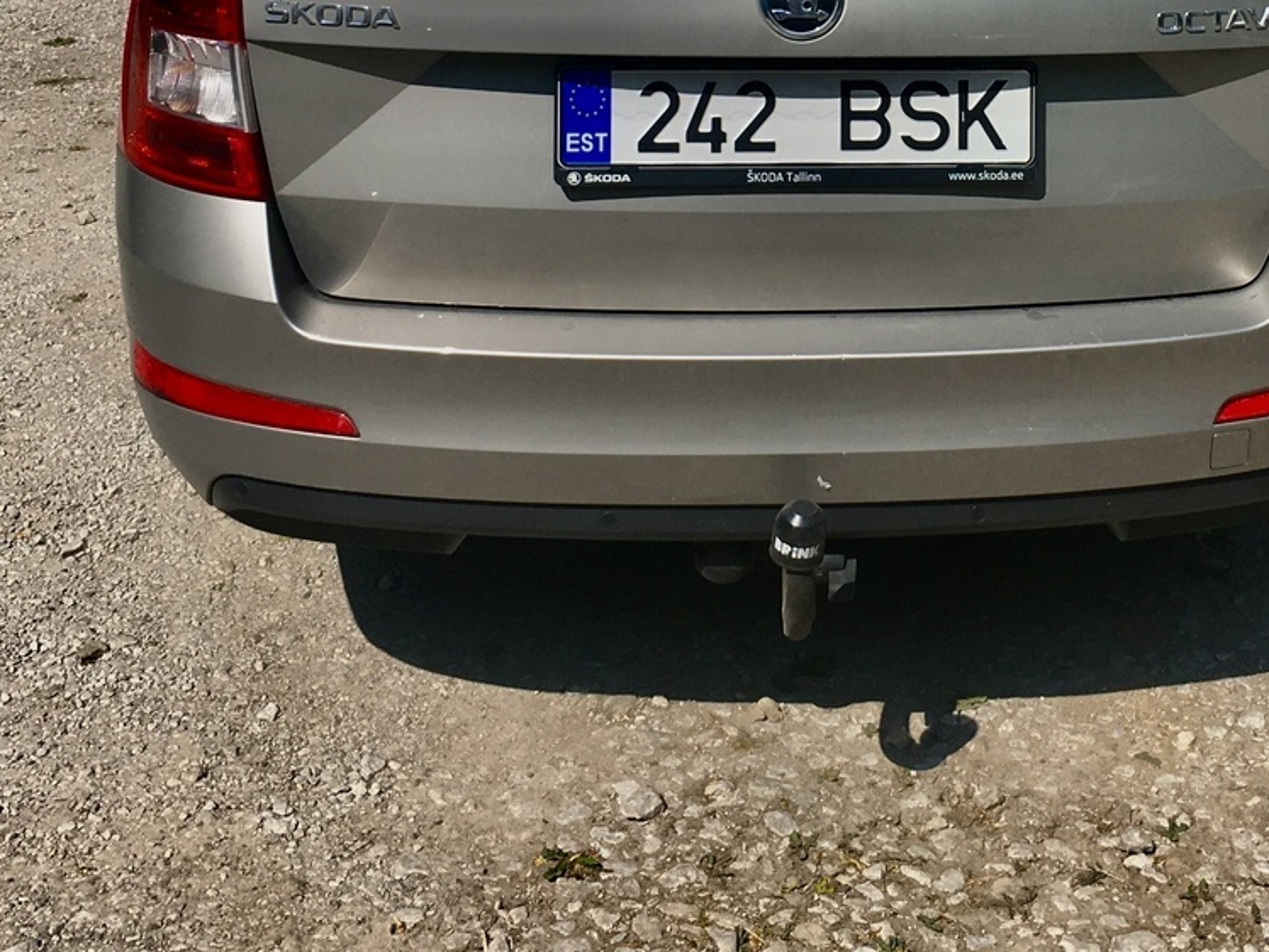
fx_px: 2273
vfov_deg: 22.6
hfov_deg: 30.7
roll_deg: -3.1
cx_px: 938
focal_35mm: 62
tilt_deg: -14.0
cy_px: -39
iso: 25
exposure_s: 1/1399
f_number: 2.2
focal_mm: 4.15
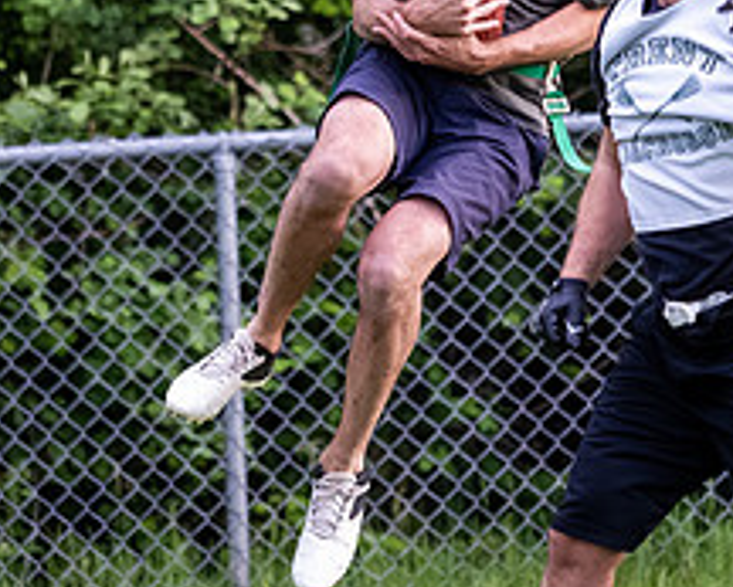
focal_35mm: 787
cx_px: 574
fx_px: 17081
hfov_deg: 2.5
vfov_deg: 2.0
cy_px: 70
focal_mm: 150
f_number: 2.8
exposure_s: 1/1250
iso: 2000
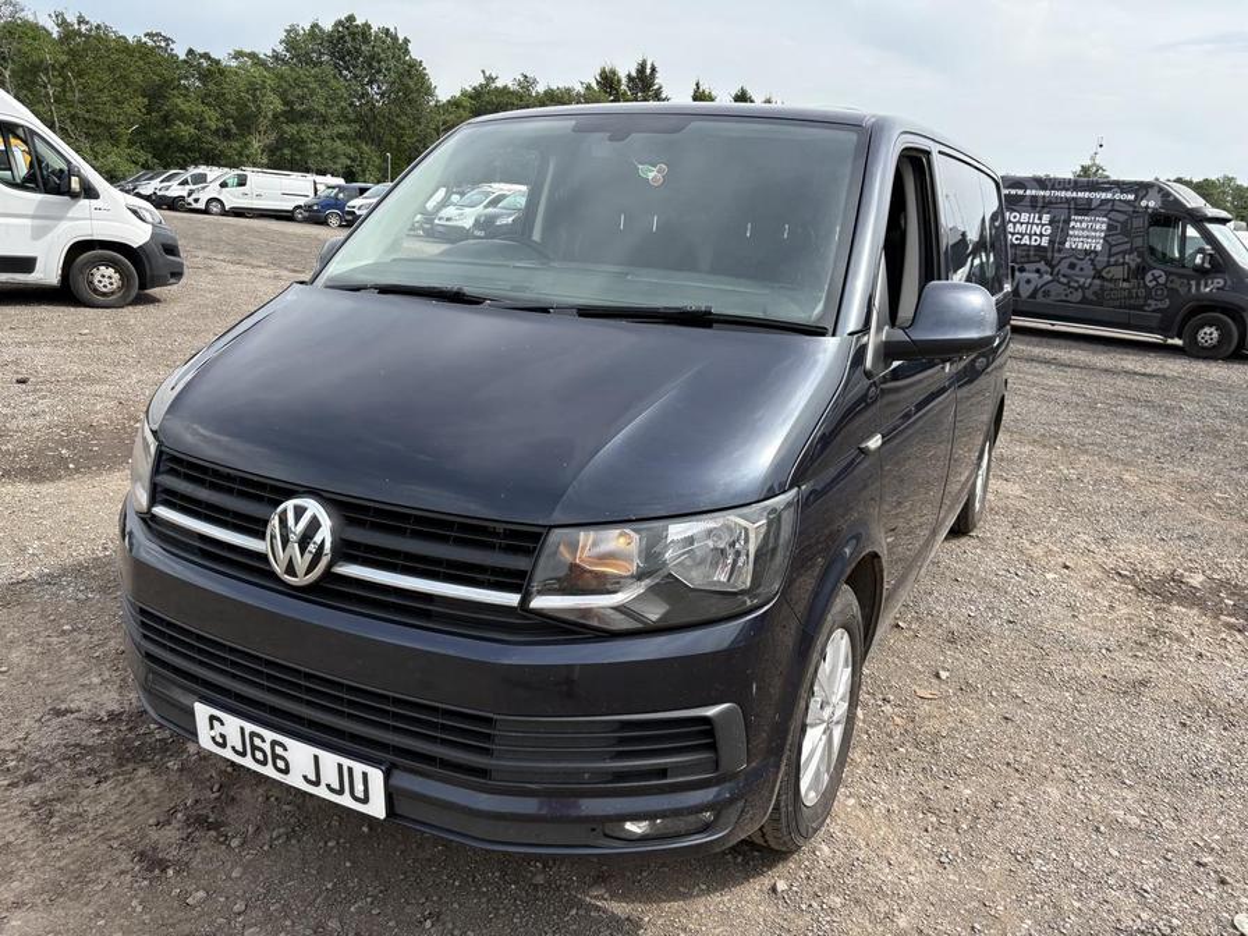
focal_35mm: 26
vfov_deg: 53.1
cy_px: 468
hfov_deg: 67.3
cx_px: 624
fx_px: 937
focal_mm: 5.96
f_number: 1.6
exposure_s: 1/1953
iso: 50
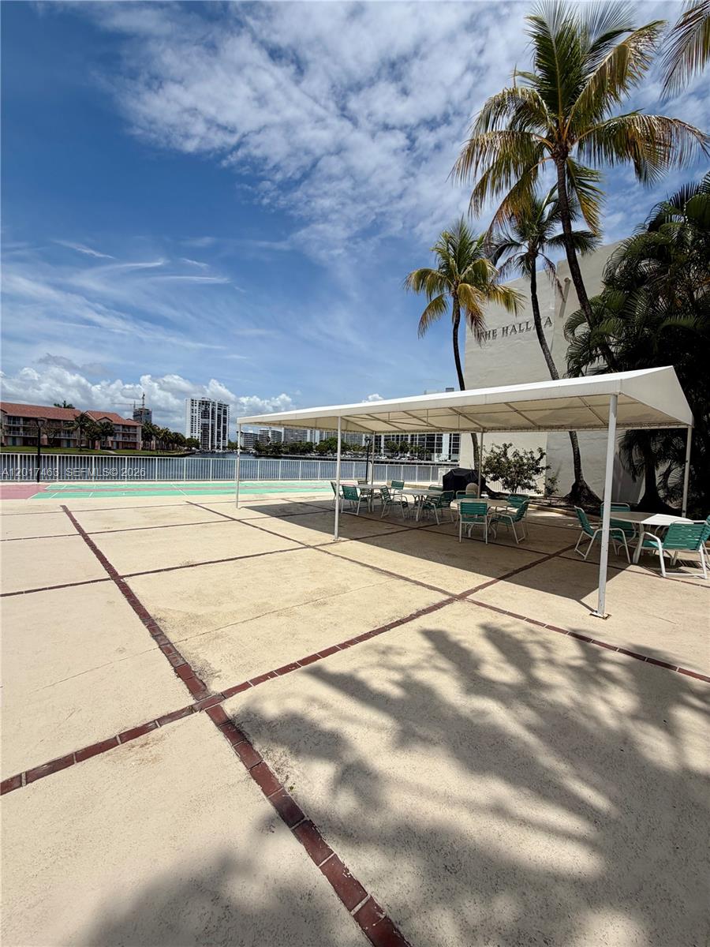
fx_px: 383
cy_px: 474
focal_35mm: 14
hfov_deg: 85.7
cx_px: 355
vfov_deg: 102.1
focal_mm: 2.22
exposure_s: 1/2320
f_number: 2.2
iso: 20
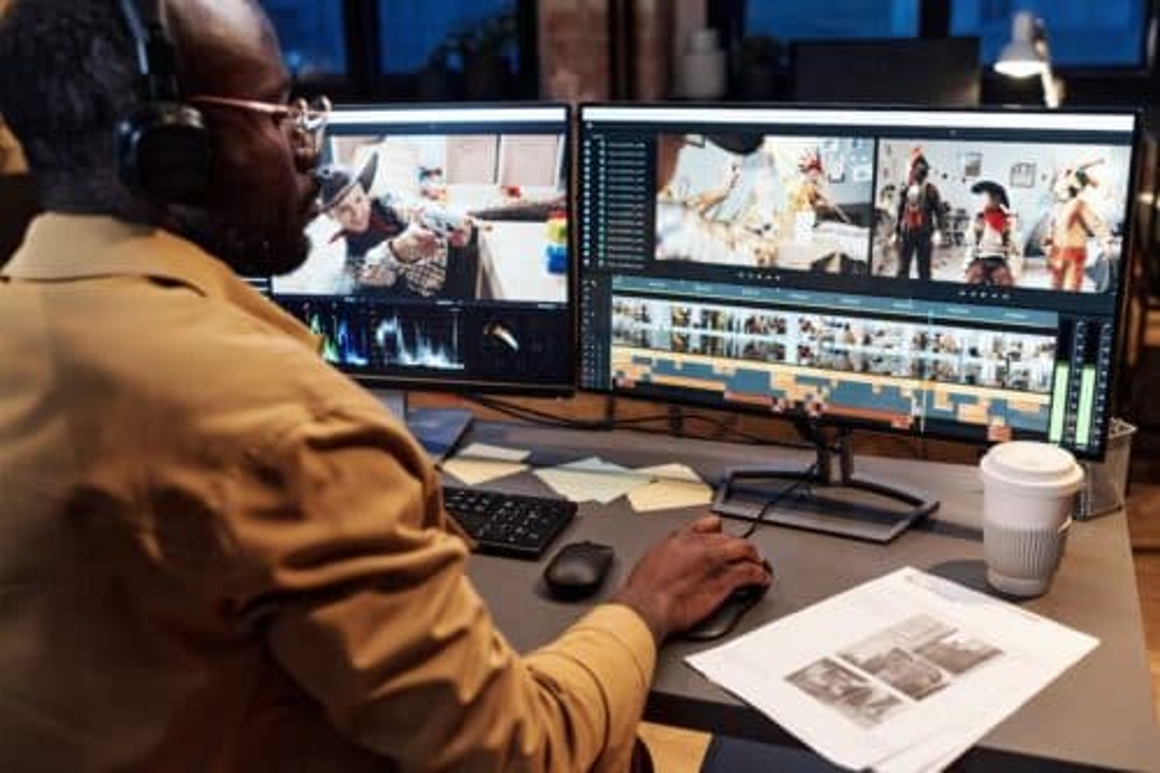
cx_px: 580
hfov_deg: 54.5
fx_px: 1127
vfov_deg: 37.8
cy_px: 386
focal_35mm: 35
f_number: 2.8
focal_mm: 35
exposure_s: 1/125
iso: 800
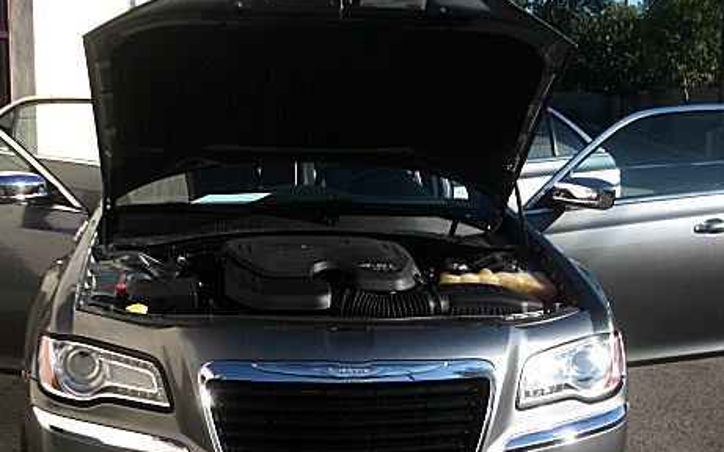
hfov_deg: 38.1
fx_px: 1046
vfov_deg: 24.3
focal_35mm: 53
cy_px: 295
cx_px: 302
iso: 50
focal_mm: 6.3
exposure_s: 1/500
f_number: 2.8
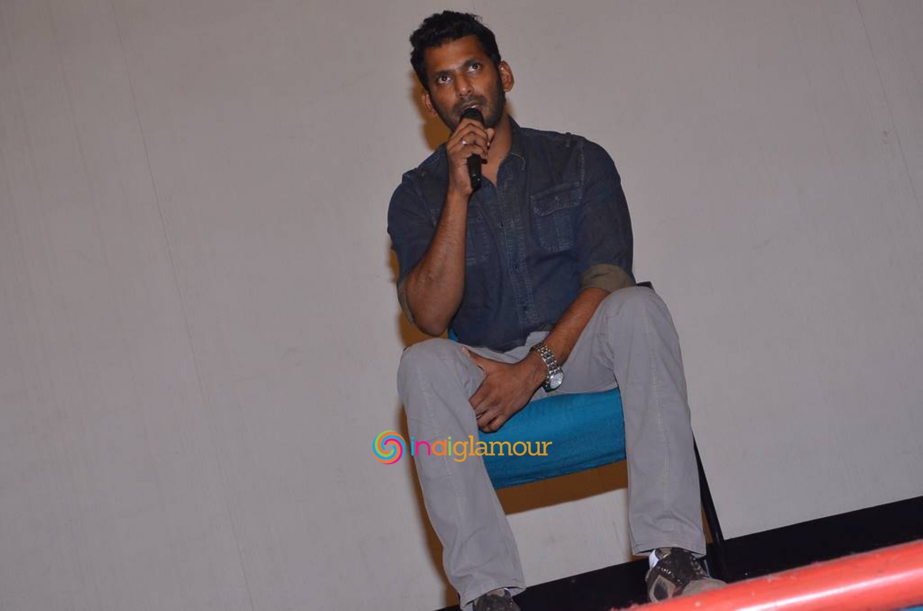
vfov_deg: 18.8
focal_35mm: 72
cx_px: 462
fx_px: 1842
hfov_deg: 28.1
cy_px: 306
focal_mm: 48
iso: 1600
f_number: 7.1
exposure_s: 1/250
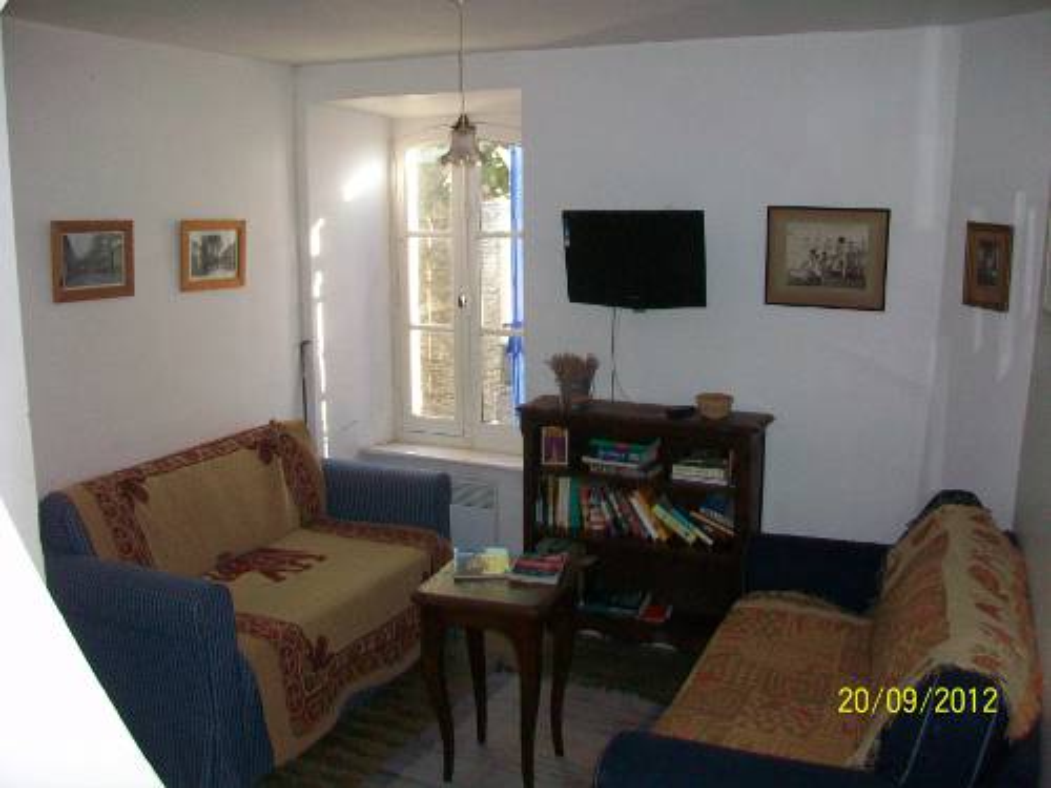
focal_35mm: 32
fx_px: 972
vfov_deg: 44.2
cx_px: 526
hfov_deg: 56.8
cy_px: 394
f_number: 2.8
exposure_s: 1/60
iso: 120
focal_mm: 5.7
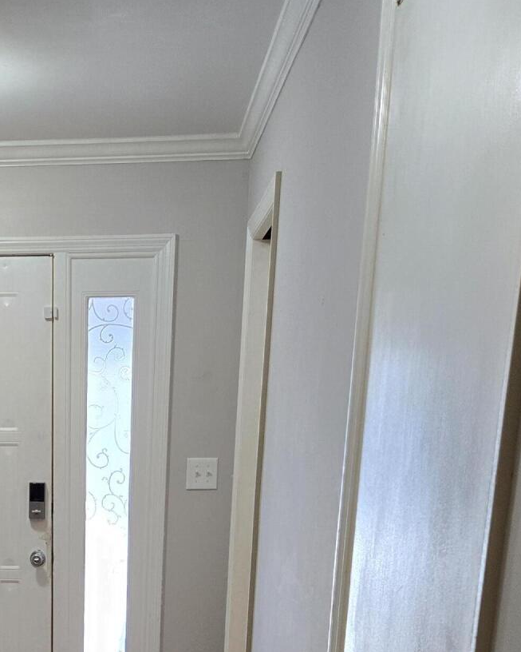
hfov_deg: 26.6
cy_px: 745
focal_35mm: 55
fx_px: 1060
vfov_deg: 30.1
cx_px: 49
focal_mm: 5.4
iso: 200
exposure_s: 1/120
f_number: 1.8
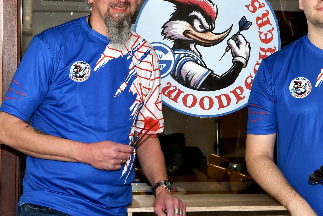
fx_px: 859
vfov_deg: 14.3
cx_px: 210
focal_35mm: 96
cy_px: 86
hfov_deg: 21.2
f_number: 5
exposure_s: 1/100
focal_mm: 45
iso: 500
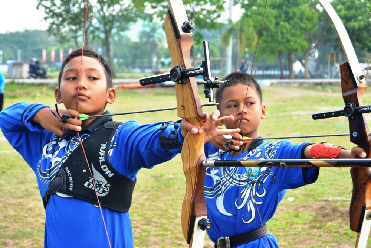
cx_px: 186
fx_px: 850
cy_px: 124
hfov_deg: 24.6
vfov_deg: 16.6
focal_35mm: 82
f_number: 5.6
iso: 200
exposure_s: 1/125
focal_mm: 55
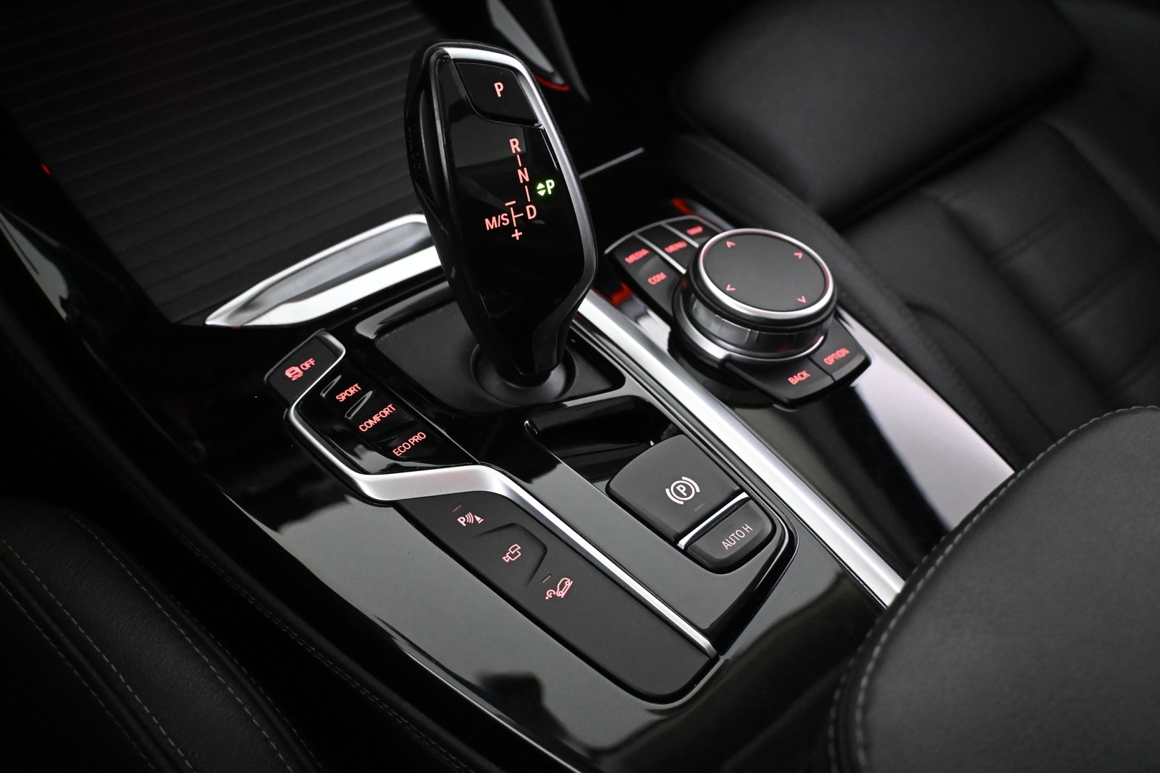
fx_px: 1039
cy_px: 386
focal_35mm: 32
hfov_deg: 58.3
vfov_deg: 40.8
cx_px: 580
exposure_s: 1/60
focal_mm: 21.5
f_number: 4
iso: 5600
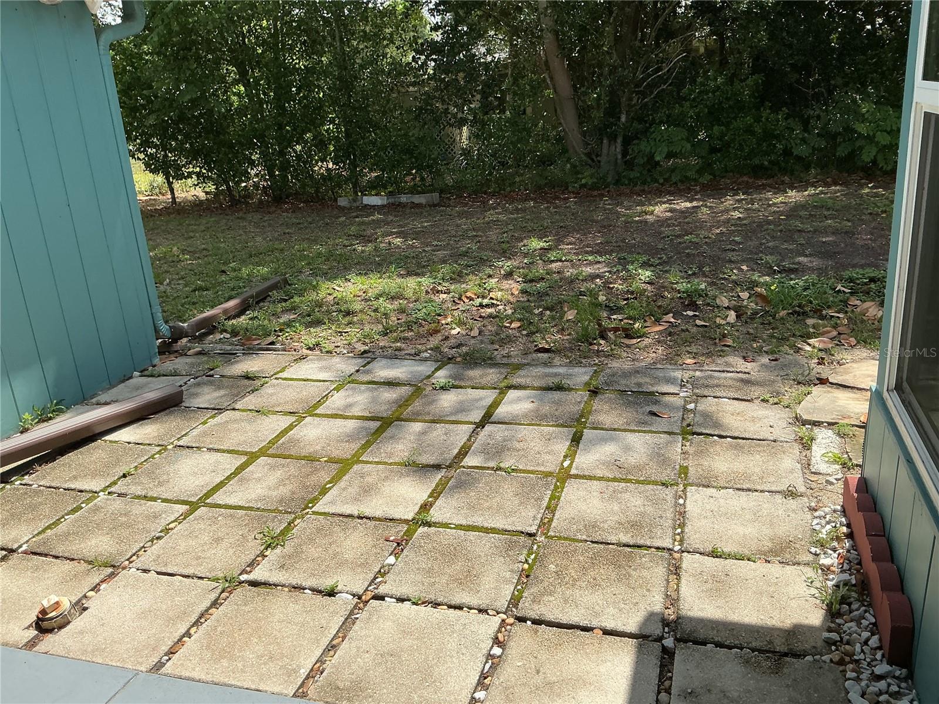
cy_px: 352
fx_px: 787
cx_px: 470
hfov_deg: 61.7
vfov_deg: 48.2
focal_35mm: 29
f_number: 1.8
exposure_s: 1/1626
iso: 25
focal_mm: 3
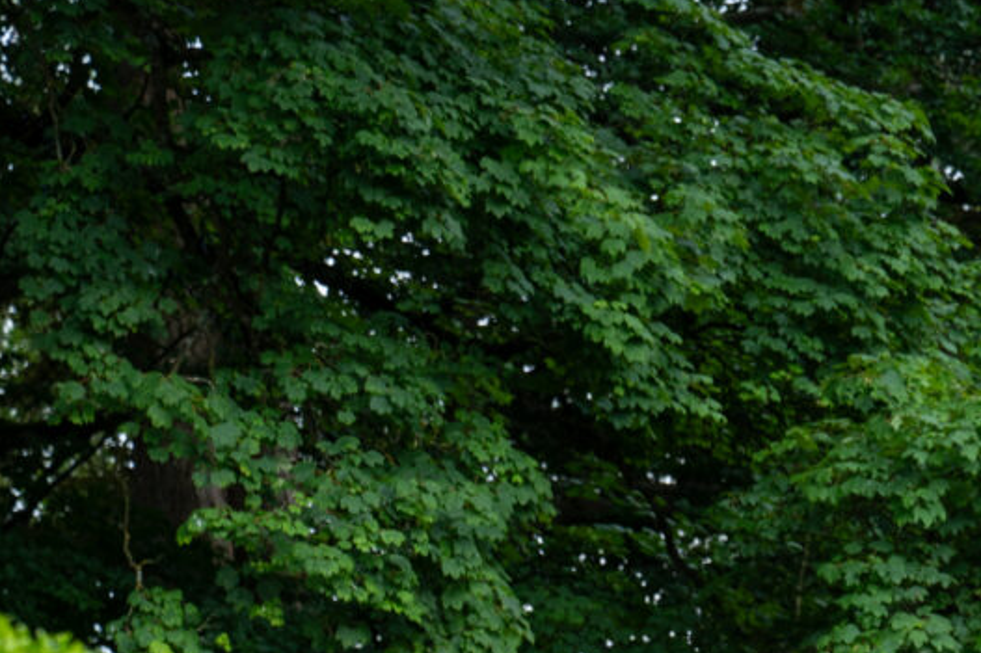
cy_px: 918
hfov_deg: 7.5
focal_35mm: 272
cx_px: 1264
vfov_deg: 5.0
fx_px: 7409
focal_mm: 70
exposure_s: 1/200
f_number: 4
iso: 100
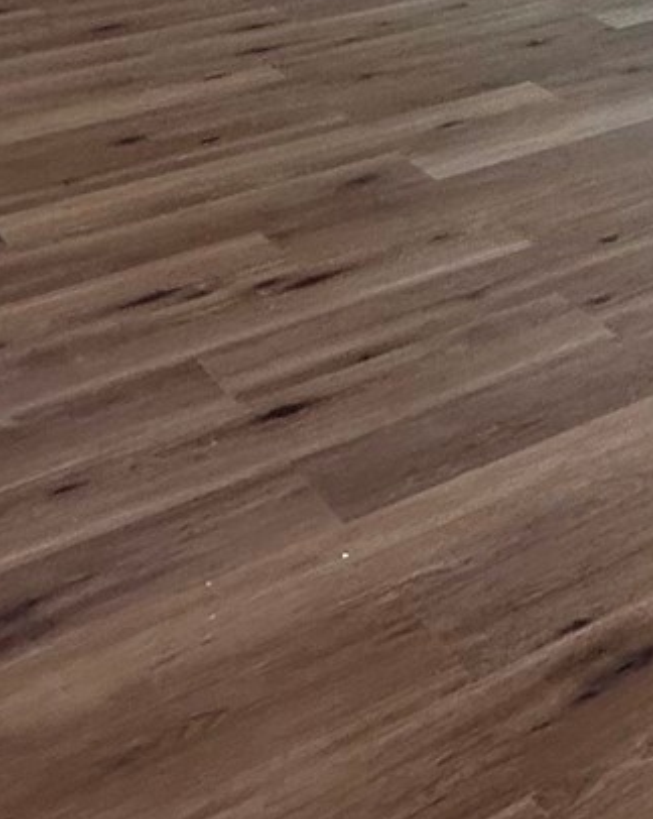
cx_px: 800
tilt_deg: -5.9
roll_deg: -0.3
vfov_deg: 23.4
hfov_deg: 20.6
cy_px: -323
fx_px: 1669
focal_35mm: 69
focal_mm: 2.22
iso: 125
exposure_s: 1/120
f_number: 2.2
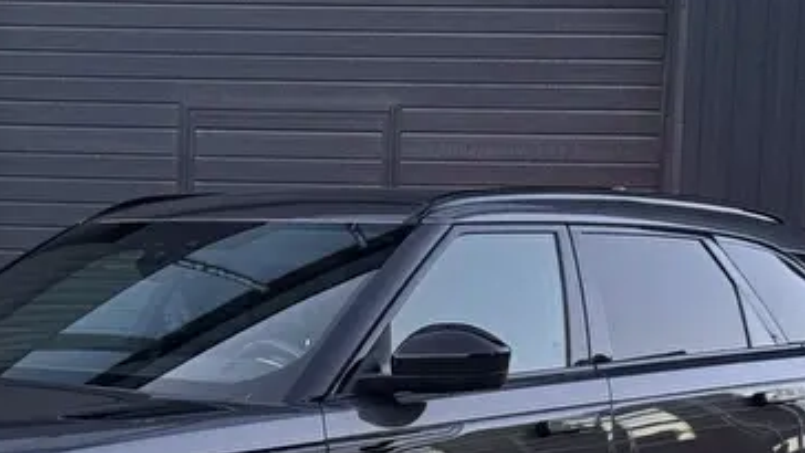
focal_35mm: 115
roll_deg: -1.0
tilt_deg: -4.7
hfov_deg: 18.5
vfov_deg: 10.4
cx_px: 164
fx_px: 2455
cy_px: 508
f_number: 1.78
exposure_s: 1/50
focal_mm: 6.76
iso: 250
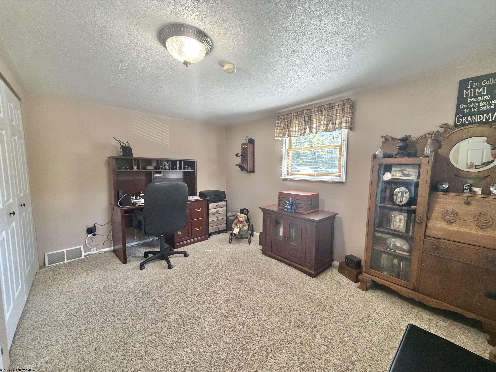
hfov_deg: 102.1
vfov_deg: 85.7
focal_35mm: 14
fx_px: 201
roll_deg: +1.3
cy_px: 186
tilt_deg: -5.1
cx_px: 248
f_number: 2.2
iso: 320
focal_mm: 2.22
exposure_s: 1/120
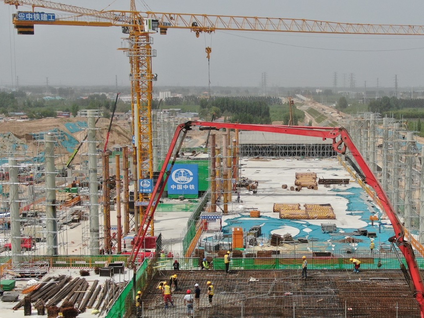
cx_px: 301
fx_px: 845
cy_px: 195
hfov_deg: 27.9
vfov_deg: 21.3
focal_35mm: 69
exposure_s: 1/80
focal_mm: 7.71
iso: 100
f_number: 3.6
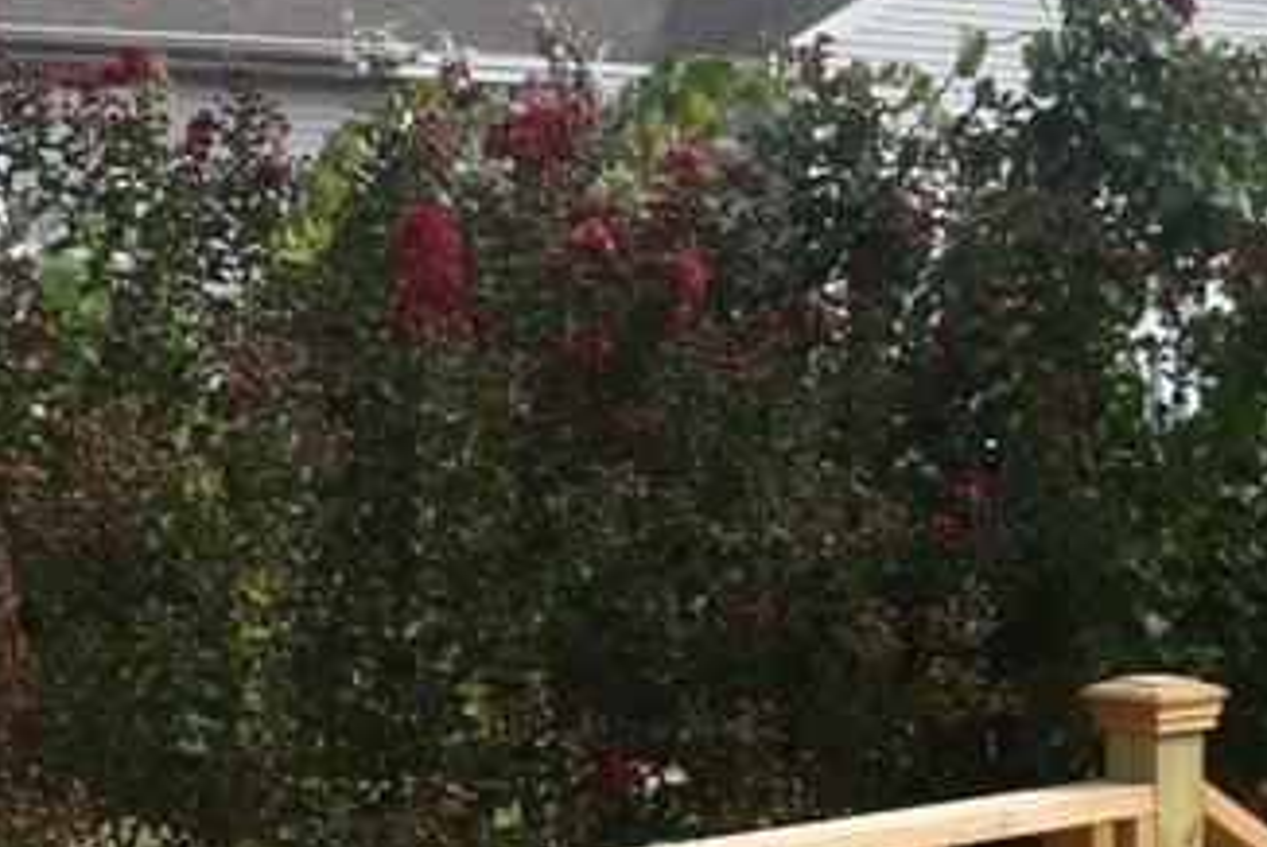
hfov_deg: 19.2
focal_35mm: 106
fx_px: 3734
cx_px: 540
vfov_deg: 12.9
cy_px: 727
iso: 125
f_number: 8
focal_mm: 18
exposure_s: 1/250
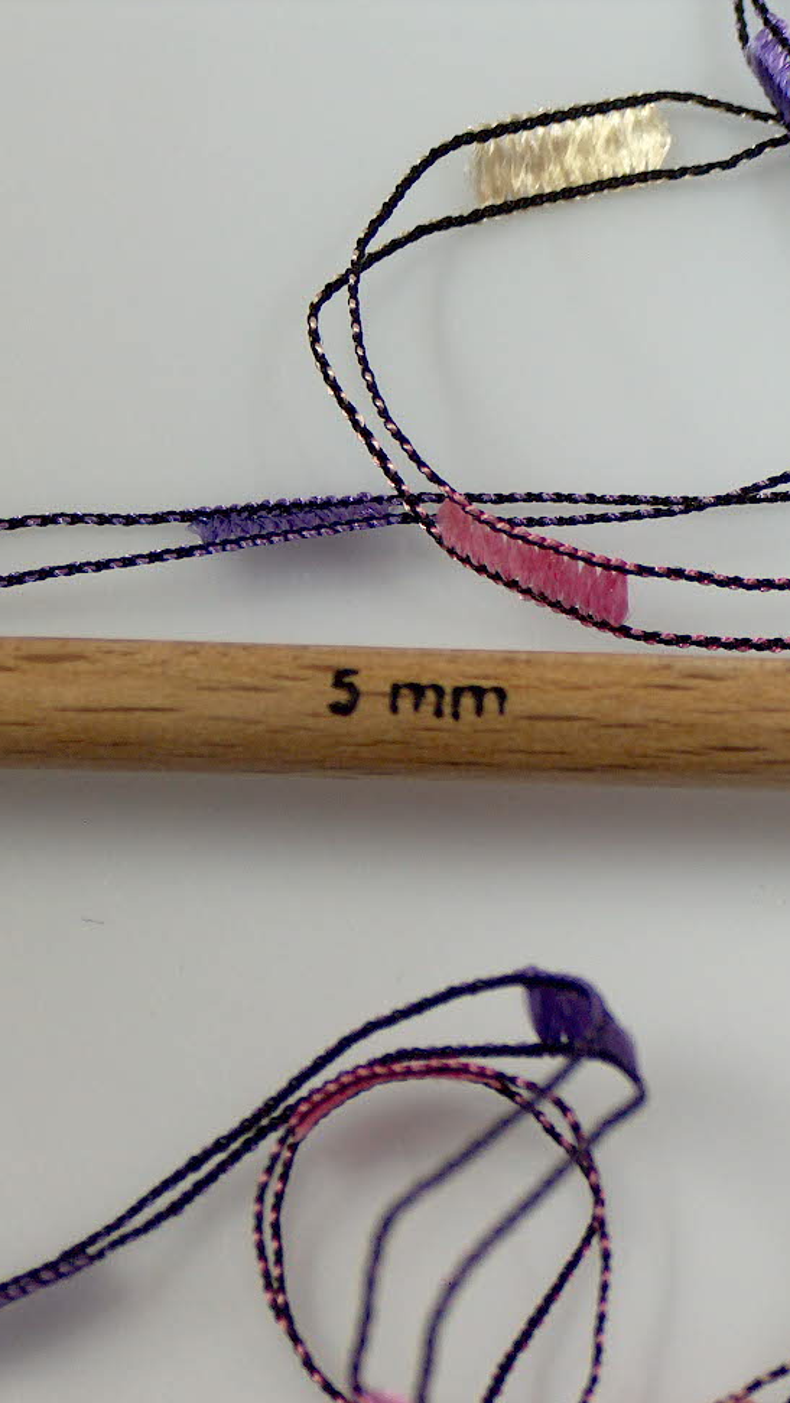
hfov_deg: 8.4
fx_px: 5361
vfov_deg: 14.9
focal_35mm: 144
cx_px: 820
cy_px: 700
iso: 100
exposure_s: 1/7.47
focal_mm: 20.29
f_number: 2.9
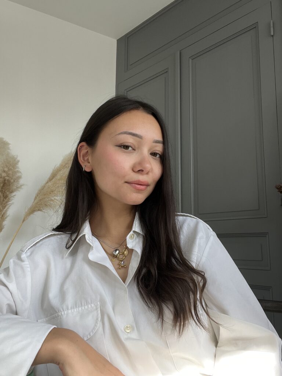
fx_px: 326
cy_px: 188
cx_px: 141
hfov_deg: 46.8
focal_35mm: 30
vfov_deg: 60.0
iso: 80
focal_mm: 2.71
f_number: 2.2
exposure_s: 1/121
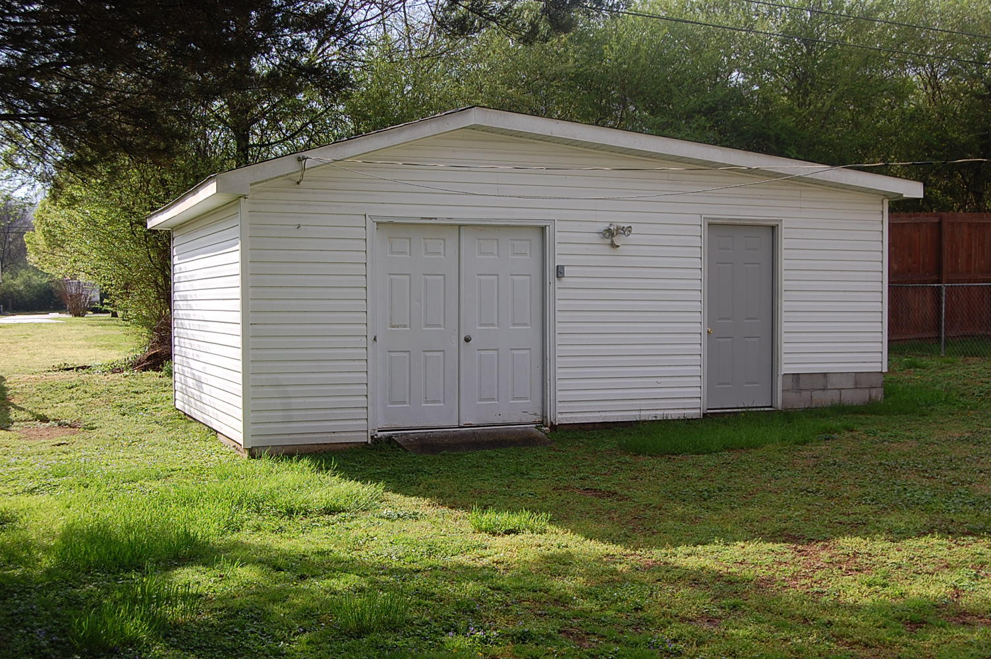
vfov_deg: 29.8
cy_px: 330
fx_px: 1238
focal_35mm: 45
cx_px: 496
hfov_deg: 43.6
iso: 200
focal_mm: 30
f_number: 8
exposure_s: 1/250
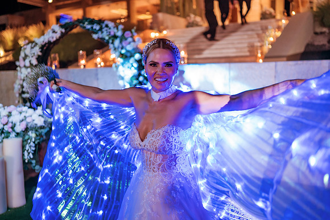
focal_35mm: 35
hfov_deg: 54.5
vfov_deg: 37.8
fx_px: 321
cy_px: 110
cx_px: 165
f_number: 1.8
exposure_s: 1/100
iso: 1600
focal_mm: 35
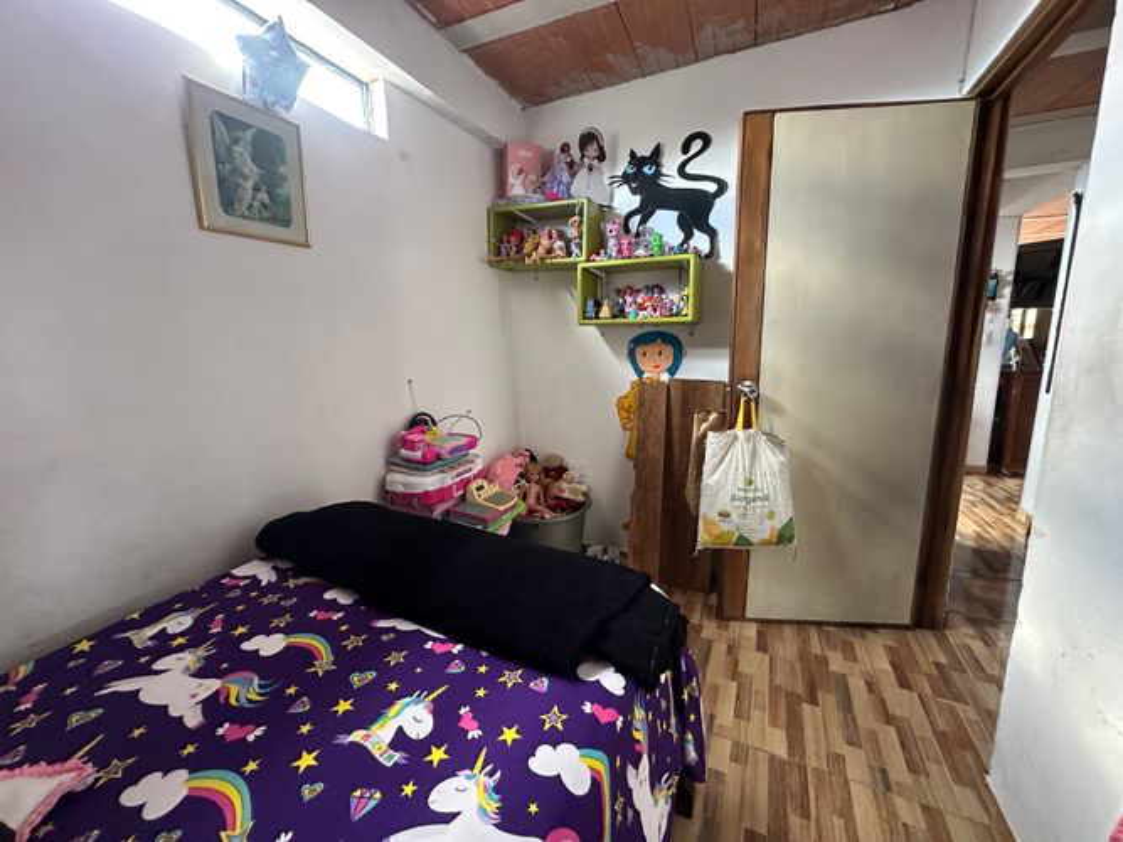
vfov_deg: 85.7
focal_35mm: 14
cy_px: 421
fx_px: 454
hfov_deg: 102.1
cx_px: 562
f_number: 2.2
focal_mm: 2.22
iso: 400
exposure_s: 1/60
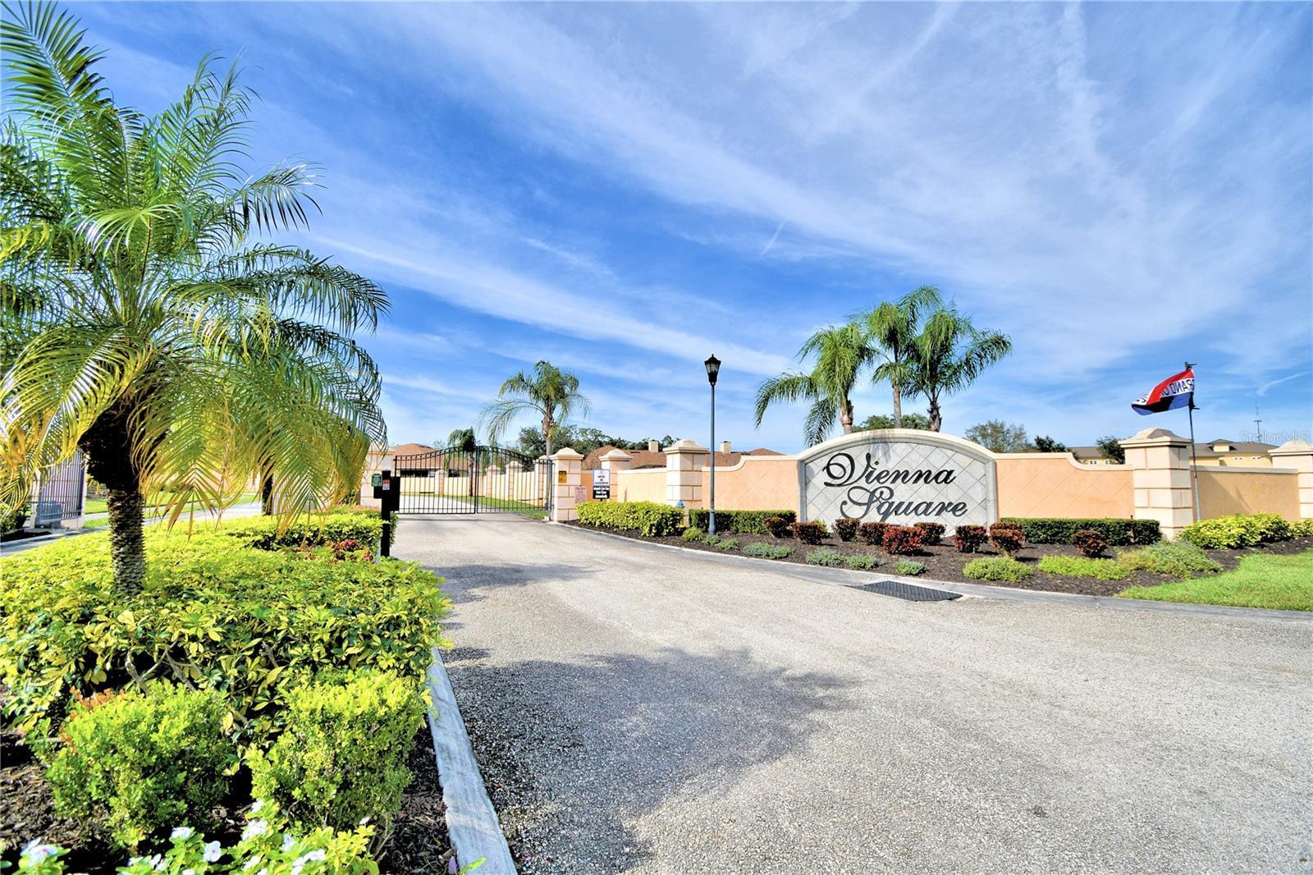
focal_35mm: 15
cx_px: 656
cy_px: 438
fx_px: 547
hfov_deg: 100.4
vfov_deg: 77.3
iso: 100
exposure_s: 1/1600
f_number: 4.5
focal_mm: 10
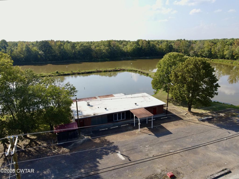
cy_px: 90
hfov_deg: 71.6
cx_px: 120
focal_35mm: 24
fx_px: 166
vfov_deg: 56.8
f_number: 2.8
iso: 100
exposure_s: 1/400
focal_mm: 4.5
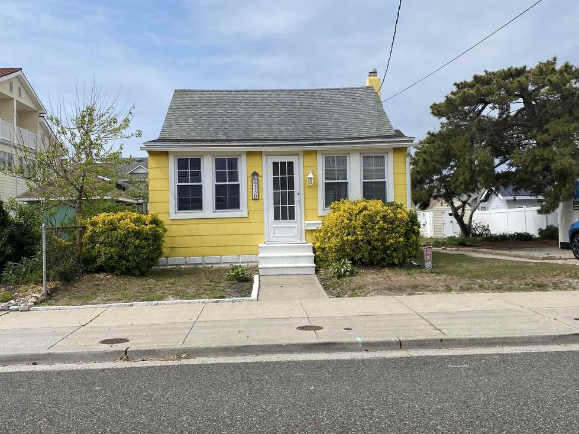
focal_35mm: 34
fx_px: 569
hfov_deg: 54.0
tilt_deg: +2.1
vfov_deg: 41.8
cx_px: 297
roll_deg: +1.4
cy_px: 202
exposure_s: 1/4274
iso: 32
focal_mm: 4.25
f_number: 1.8
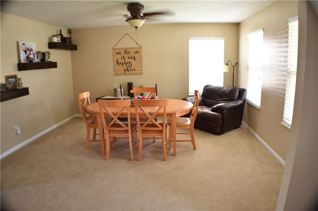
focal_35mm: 30
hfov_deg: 61.9
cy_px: 106
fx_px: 265
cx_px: 159
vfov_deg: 43.6
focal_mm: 20
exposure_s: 1/6
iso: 100
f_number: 3.8
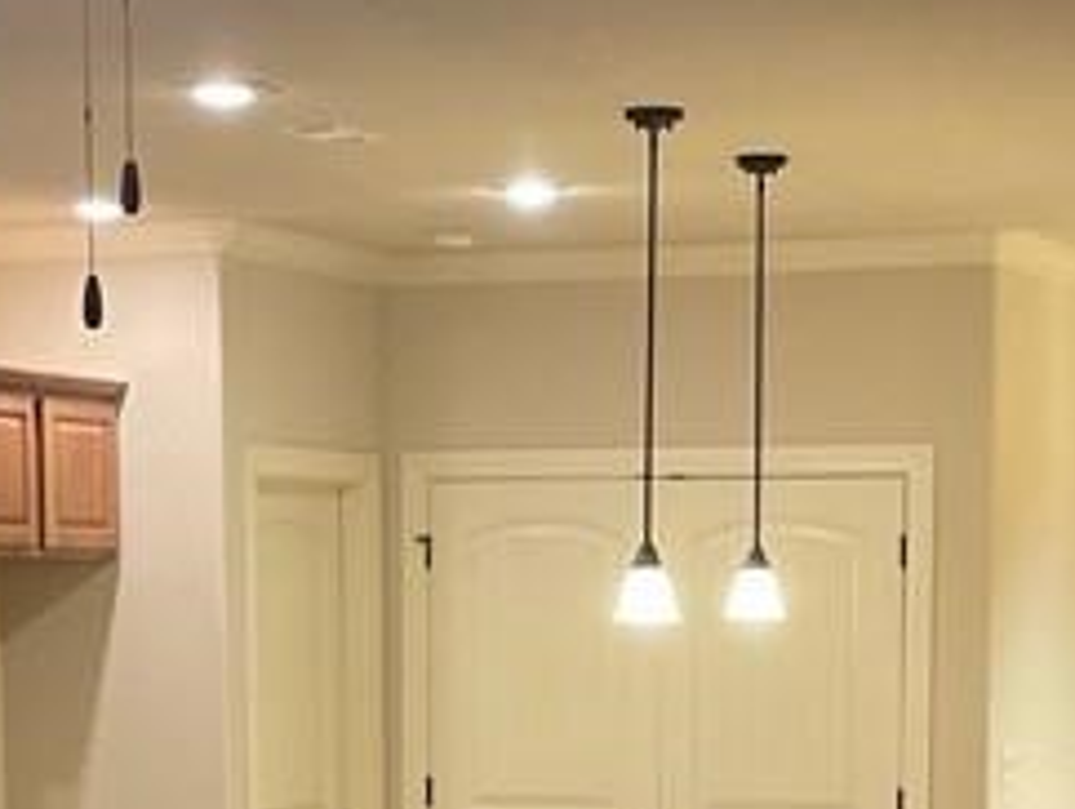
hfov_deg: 17.9
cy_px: 951
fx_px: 3419
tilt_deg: -5.7
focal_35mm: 110
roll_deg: +0.9
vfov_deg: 13.2
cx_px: 506
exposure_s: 1/60
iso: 250
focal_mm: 4.2
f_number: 1.6
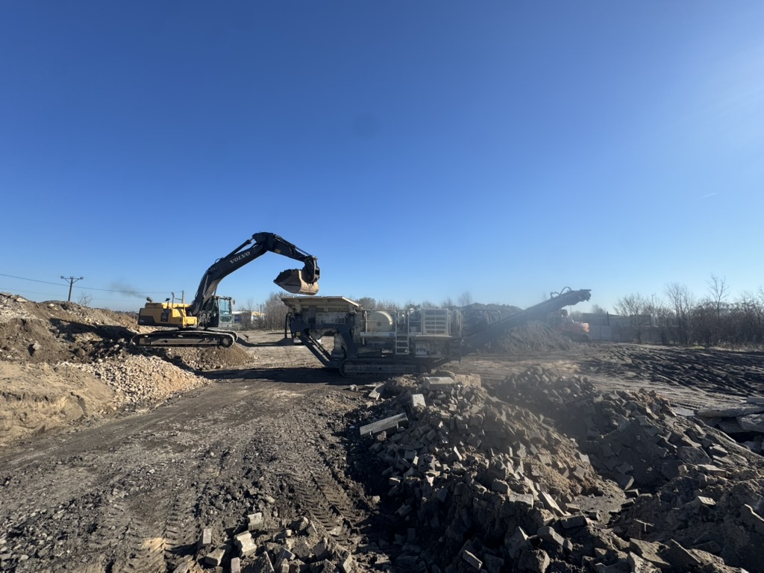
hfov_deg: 102.1
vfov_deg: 85.7
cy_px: 286
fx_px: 309
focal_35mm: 14
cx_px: 382
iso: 50
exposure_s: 1/1927
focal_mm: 2.22
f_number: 2.2
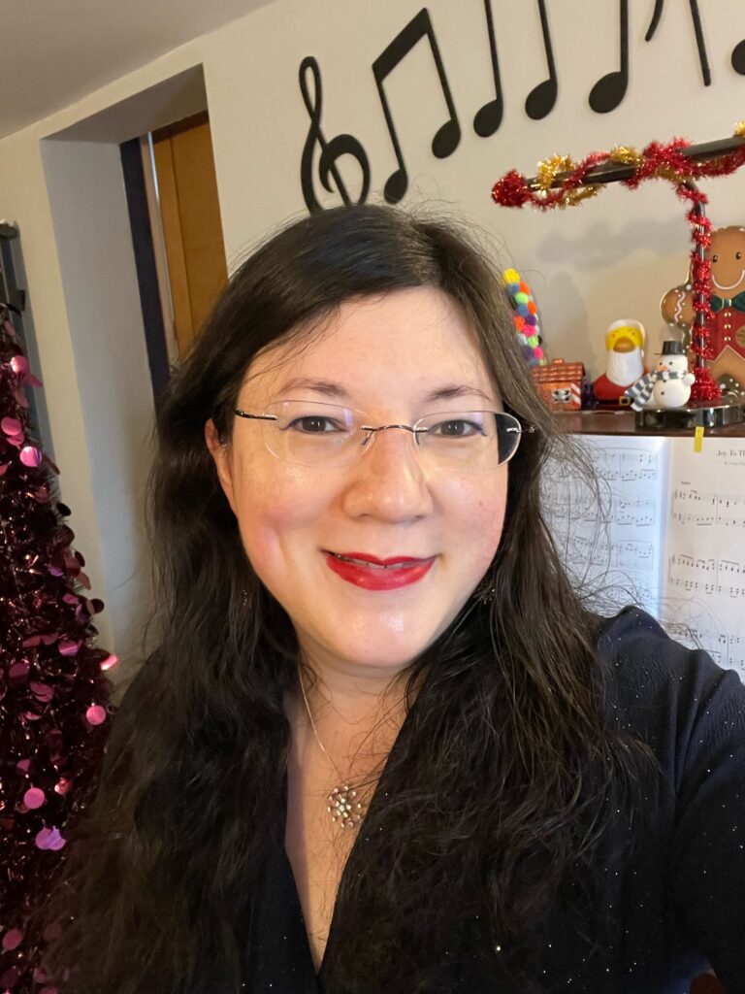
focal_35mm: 30
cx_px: 372
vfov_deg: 60.0
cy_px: 497
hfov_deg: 46.8
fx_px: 861
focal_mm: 2.71
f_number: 2.2
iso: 400
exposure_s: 1/20
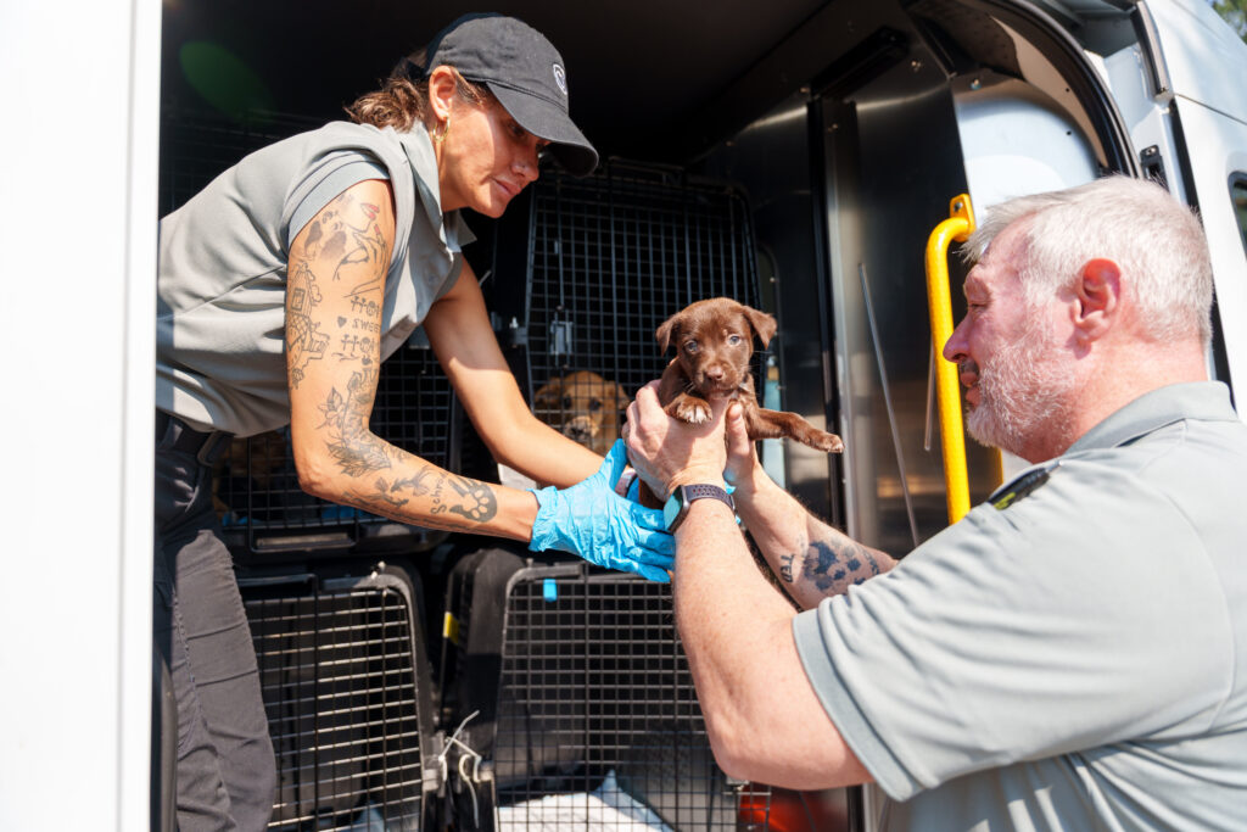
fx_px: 831
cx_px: 624
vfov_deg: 53.1
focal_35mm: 24
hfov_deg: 73.7
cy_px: 416
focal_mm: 24
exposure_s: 1/500
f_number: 2.8
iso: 100
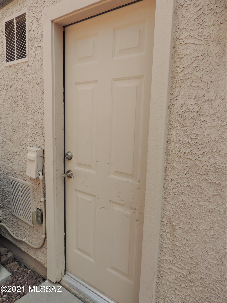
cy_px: 152
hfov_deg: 56.8
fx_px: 210
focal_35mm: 24
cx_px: 114
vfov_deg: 71.6
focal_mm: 4.3
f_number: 3
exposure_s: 1/400
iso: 80
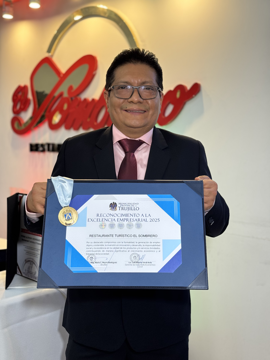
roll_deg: -0.8
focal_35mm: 48
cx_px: 135
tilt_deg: -3.6
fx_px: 499
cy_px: 180
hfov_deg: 30.3
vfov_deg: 39.7
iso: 80
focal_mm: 6.76
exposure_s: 1/60
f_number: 1.78
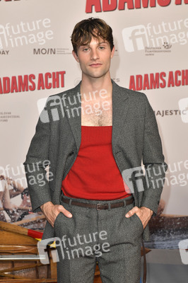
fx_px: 549
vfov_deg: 28.9
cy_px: 142
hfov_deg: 19.4
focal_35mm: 70
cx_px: 94
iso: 1600
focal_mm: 70
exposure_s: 1/160
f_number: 7.1
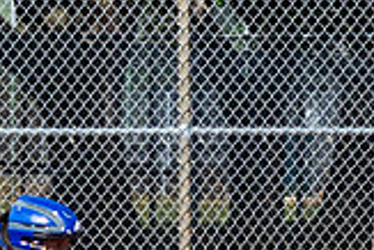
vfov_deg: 1.6
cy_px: 165
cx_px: 580
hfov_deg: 2.4
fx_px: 8994
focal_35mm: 865
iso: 200
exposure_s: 1/1600
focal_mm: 70
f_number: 4.5
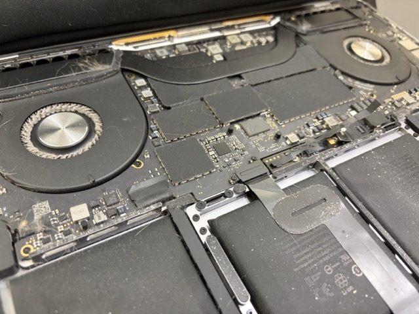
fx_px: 315
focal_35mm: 26
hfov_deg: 67.3
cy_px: 157
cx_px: 210
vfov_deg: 53.1
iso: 320
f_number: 1.6
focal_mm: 5.96
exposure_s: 1/60
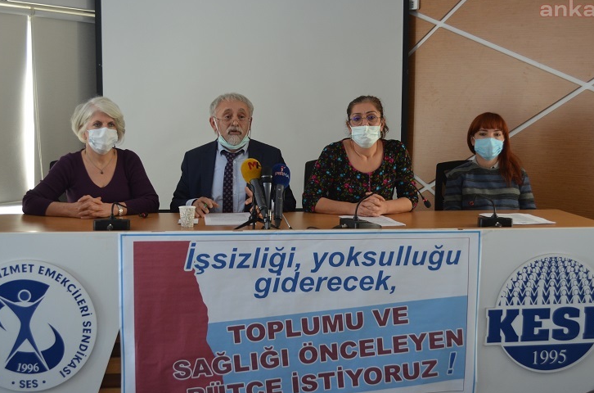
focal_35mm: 43
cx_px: 304
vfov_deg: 31.0
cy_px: 181
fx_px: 708
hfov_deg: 45.5
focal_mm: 26
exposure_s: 1/60
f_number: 4.2
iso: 640
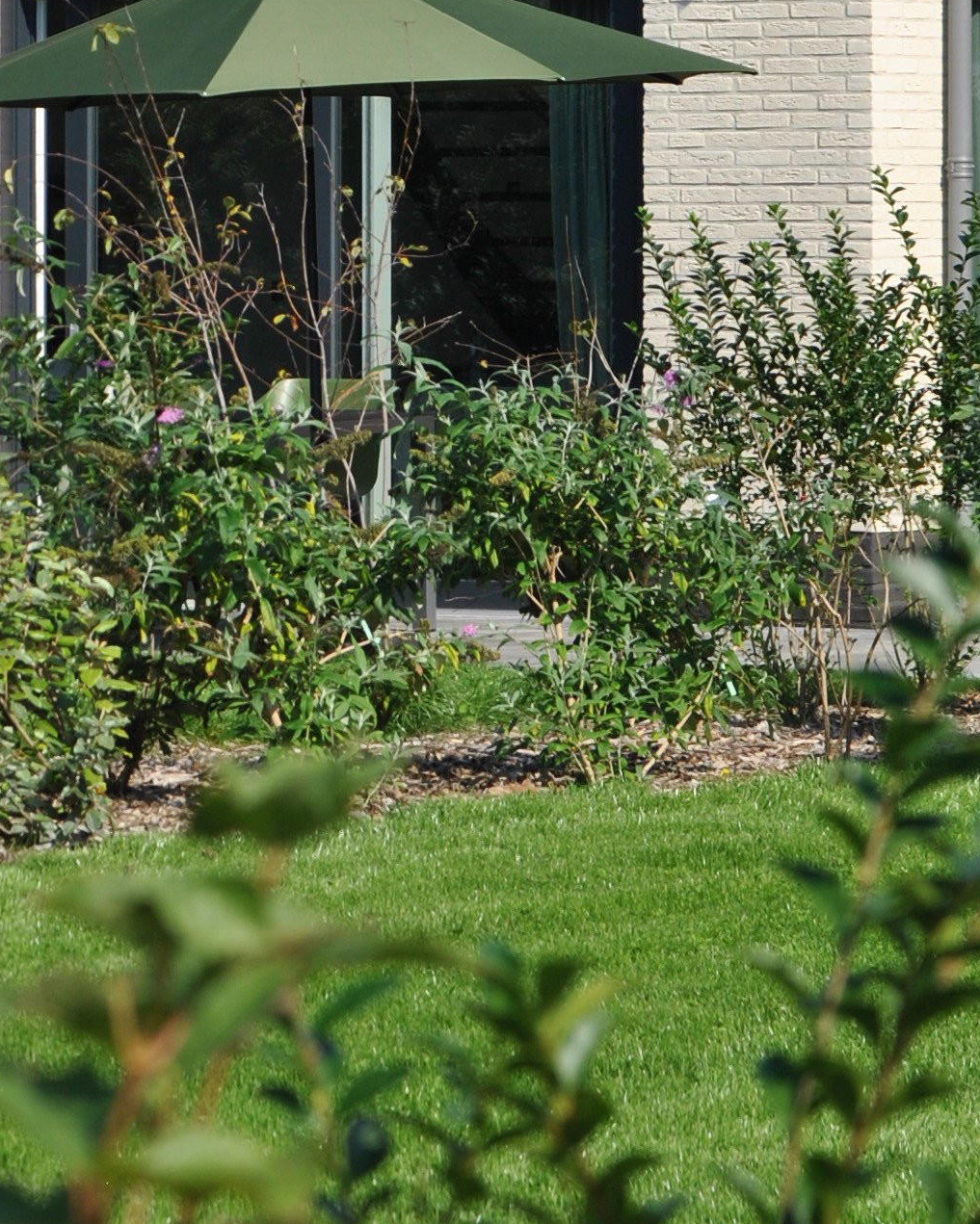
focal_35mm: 249
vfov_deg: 7.7
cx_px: 235
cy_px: 221
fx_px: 9026
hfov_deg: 6.2
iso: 110
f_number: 5.6
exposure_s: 1/500
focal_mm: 58
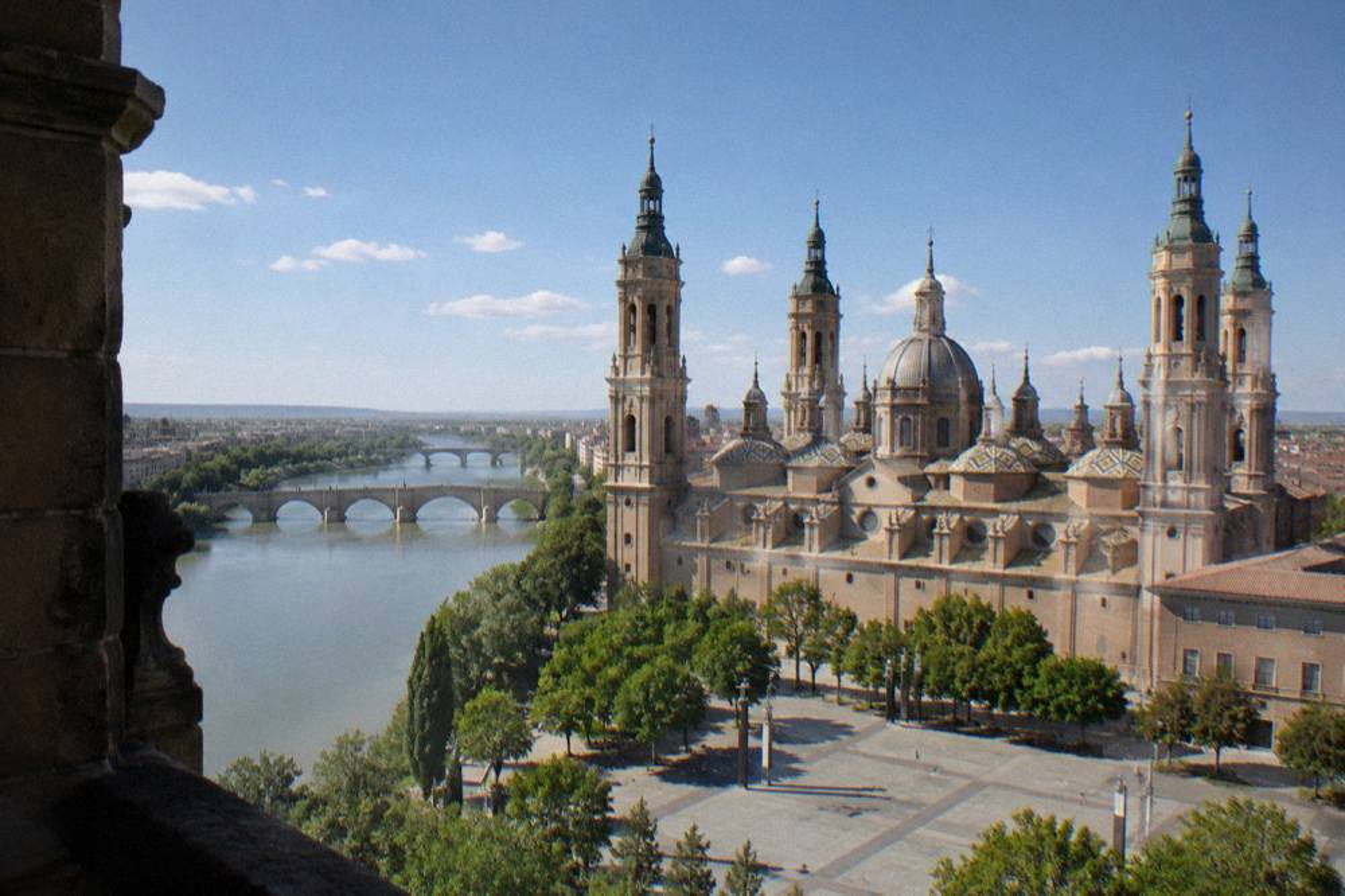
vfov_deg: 37.8
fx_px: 1307
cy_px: 448
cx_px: 672
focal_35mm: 35
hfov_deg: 54.5
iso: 500
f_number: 10
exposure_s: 1/200
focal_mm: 35
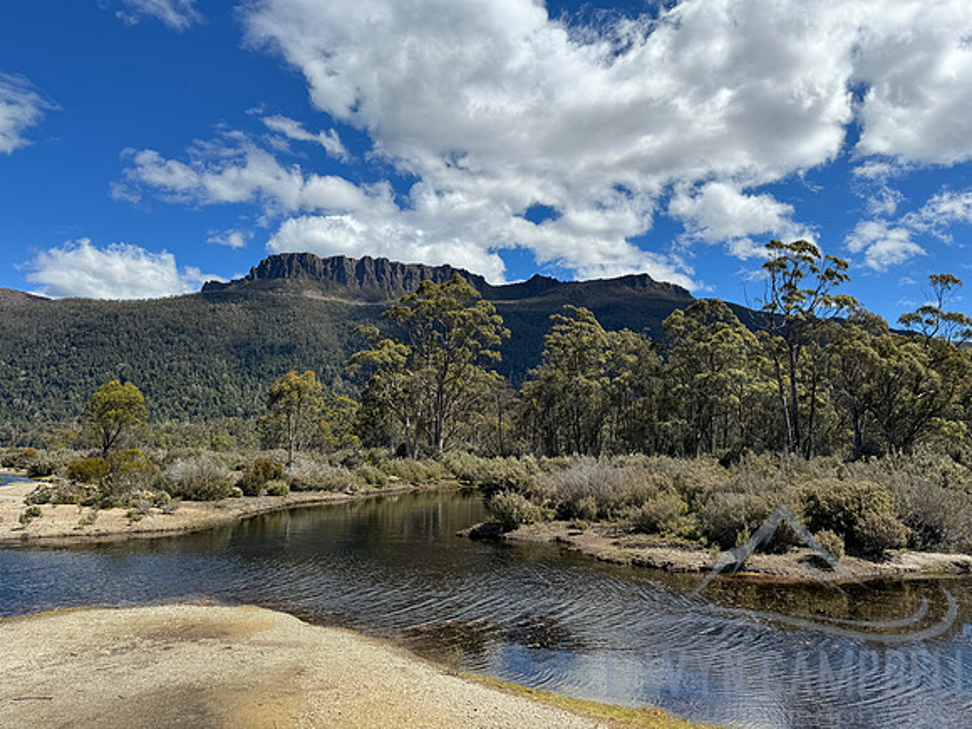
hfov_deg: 71.6
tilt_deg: +7.9
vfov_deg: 56.8
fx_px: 674
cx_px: 486
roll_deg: -0.5
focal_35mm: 24
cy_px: 364
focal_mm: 6.86
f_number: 1.78
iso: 80
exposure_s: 1/6410
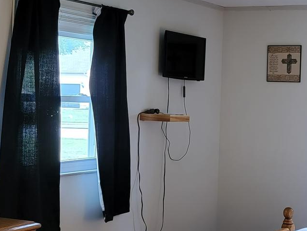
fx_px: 683
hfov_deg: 24.8
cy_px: 101
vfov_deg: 19.1
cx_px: 259
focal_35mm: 77
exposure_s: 1/40
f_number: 1.8
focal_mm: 6.7
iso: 320
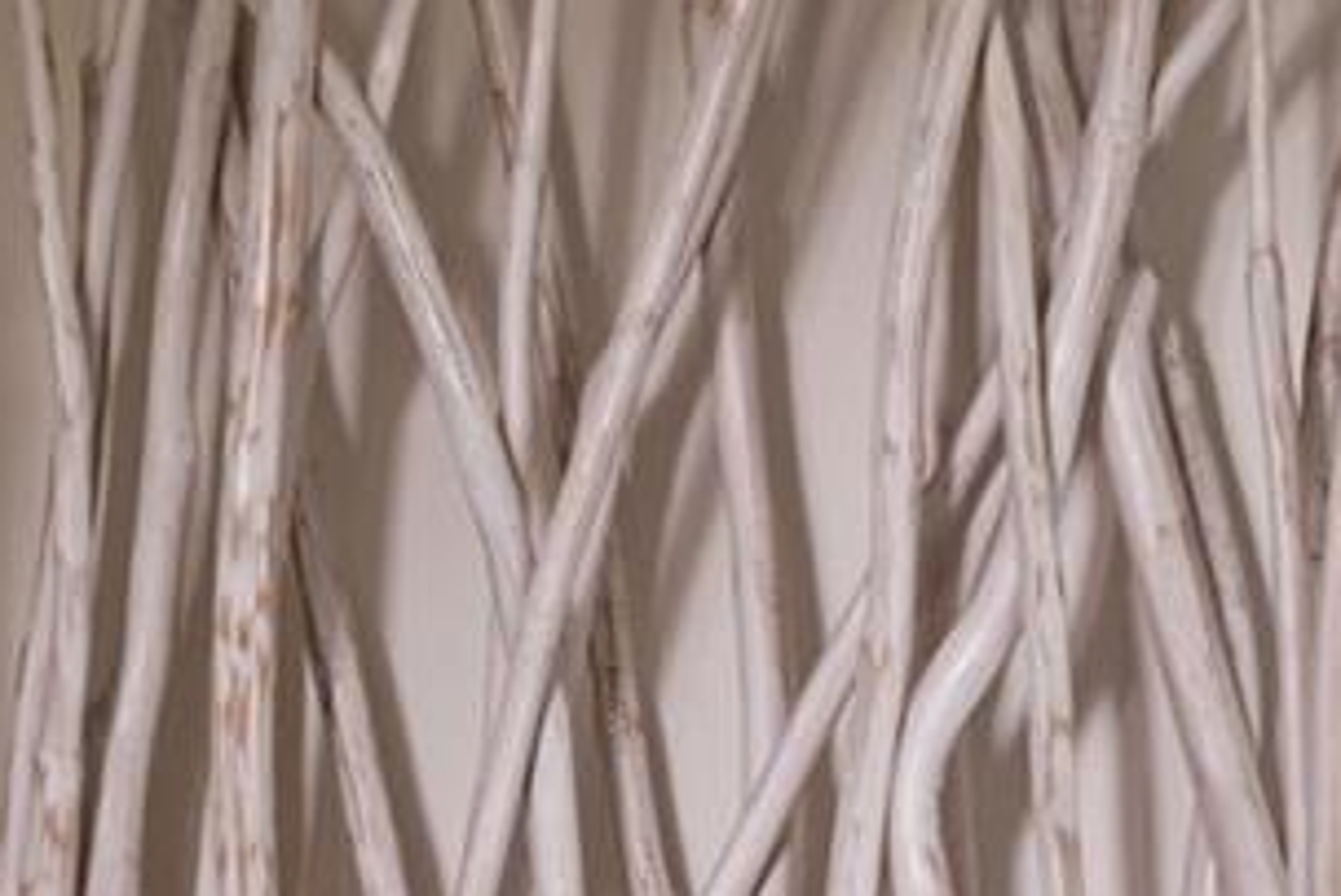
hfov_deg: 7.8
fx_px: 9801
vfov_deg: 5.1
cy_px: 1713
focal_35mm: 263
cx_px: 609
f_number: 8
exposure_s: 1/6
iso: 320
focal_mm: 50
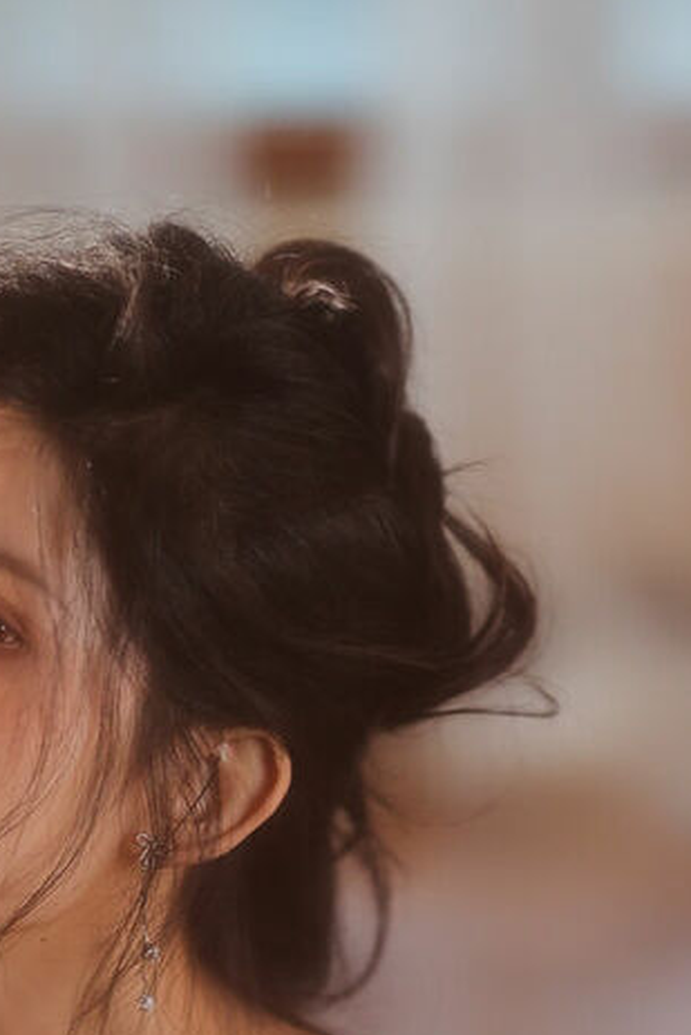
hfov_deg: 4.8
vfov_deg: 7.0
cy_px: 1432
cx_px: 499
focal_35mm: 289
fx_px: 8314
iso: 400
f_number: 1.2
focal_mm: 85
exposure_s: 1/160
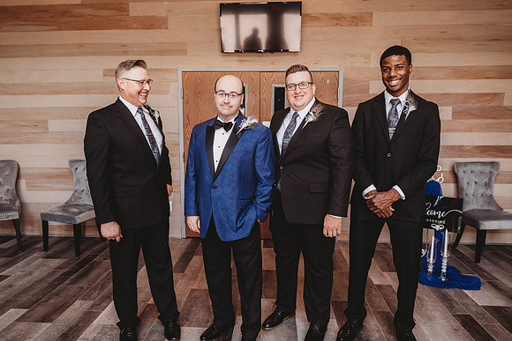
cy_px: 170
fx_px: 353
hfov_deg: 72.0
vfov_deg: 51.7
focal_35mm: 25
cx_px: 251
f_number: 2.8
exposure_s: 1/250
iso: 500
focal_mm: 24
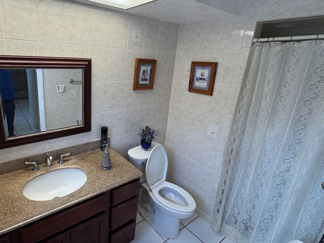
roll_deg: -2.7
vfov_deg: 65.9
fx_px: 187
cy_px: 111
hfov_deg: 80.1
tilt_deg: -15.9
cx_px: 120
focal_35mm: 20
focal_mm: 2.22
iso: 160
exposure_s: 1/120
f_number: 2.2
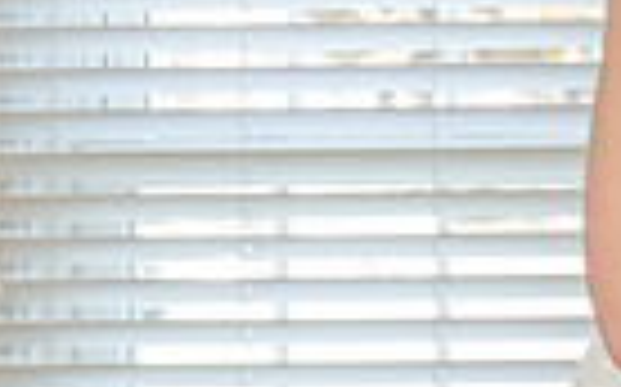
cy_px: -220
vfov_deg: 6.8
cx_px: 1202
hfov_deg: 10.3
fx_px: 3196
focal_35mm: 189
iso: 2000
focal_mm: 35
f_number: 5.6
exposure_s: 1/100
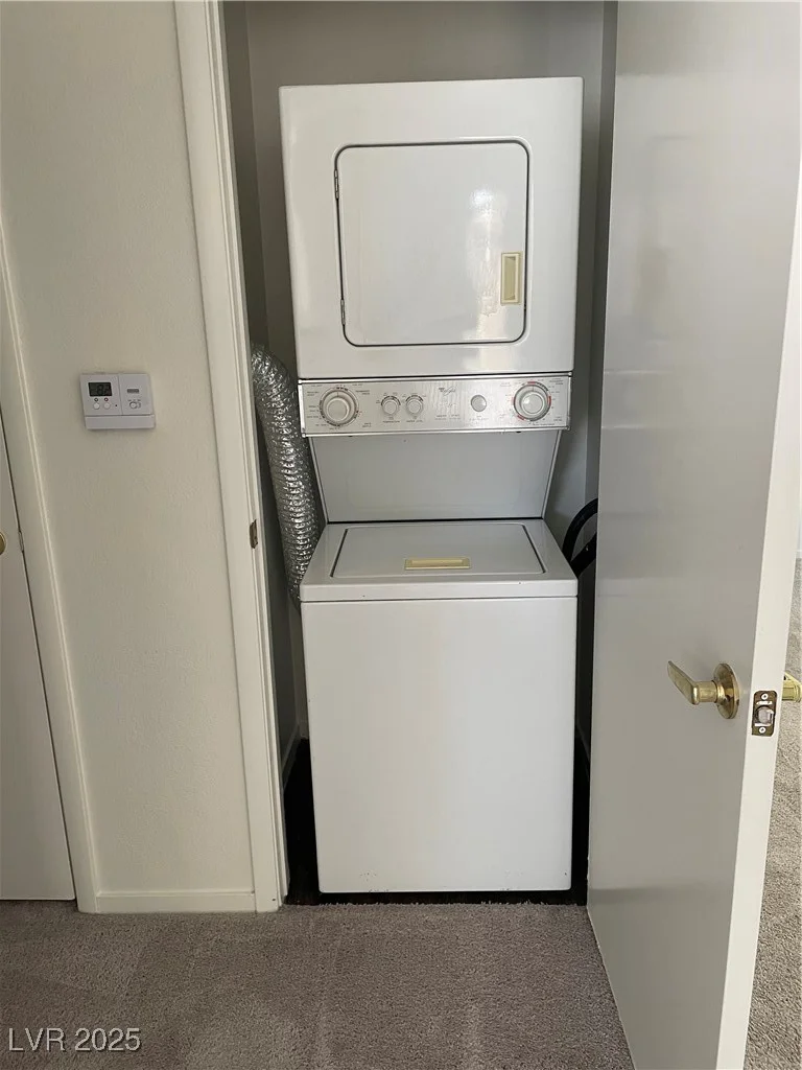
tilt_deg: -12.8
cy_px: 535
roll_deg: +4.2
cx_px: 401
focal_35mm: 26
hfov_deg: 53.1
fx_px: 803
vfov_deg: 67.3
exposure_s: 1/79
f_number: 1.6
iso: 125
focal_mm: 4.2
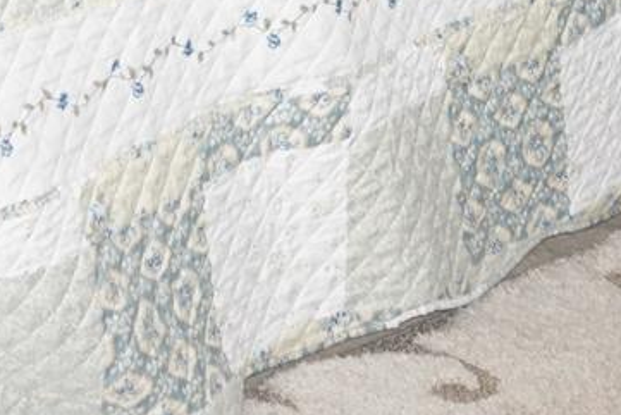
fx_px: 2347
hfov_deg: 15.0
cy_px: -443
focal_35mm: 136
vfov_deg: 9.4
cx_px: 115
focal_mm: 16
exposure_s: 1/60
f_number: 3.5
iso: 800
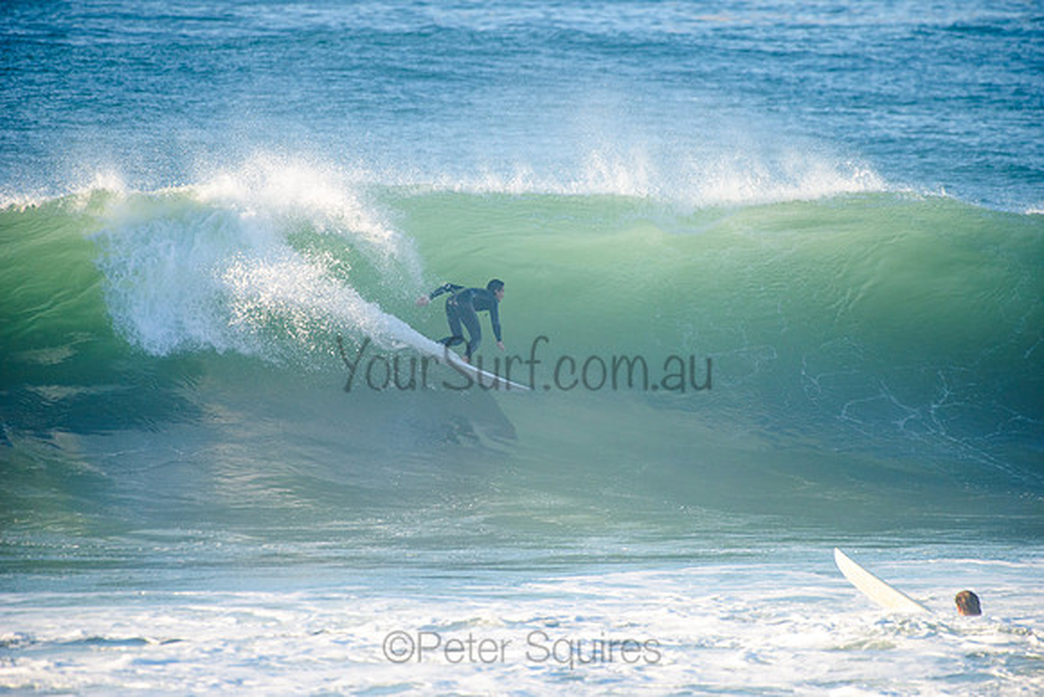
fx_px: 14506
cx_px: 522
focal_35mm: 500
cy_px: 348
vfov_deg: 2.8
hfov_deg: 4.1
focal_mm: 500
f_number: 5.6
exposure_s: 1/1600
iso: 400
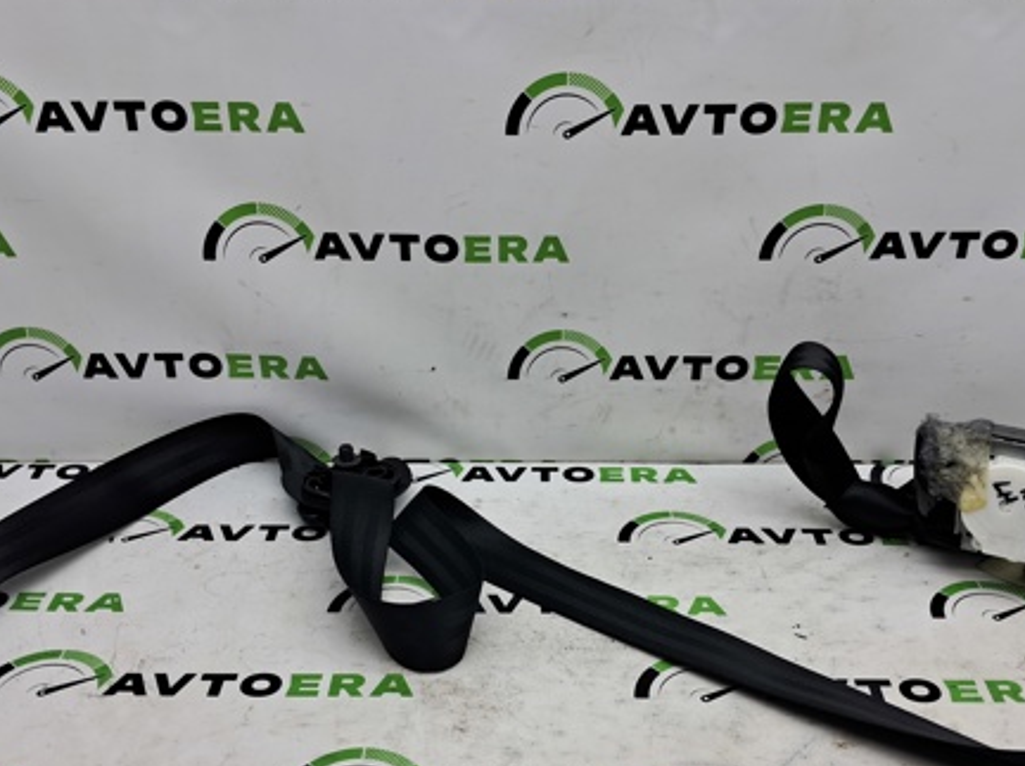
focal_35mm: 40
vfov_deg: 35.8
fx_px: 1183
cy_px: 438
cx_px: 520
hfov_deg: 46.8
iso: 50
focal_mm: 4
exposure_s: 1/100
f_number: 1.8
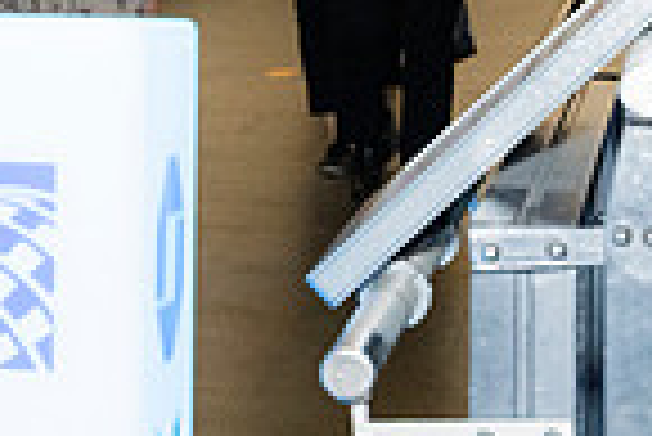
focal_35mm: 184
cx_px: -535
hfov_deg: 10.5
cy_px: -43
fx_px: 3336
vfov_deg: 7.4
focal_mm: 46
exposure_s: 1/125
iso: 3200
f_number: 4
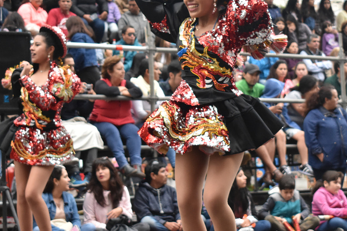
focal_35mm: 105
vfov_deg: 13.0
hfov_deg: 19.4
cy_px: 114
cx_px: 200
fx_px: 1012
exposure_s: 1/500
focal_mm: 40
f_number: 5
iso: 1400
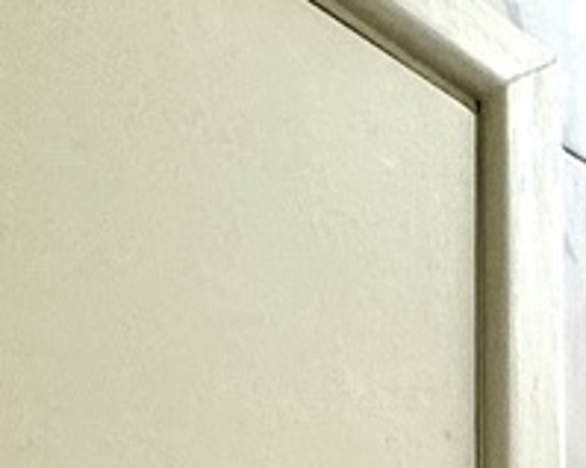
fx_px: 1785
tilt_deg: -1.7
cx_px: 960
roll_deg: +0.4
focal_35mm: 103
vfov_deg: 9.4
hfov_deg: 16.4
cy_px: 1609
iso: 160
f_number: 2.2
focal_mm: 2.22
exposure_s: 1/100
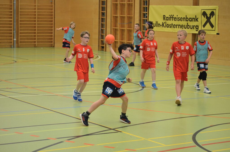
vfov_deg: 15.1
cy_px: 76
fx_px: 574
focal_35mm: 90
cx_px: 115
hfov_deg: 22.7
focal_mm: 60
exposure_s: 1/500
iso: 900
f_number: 4.2
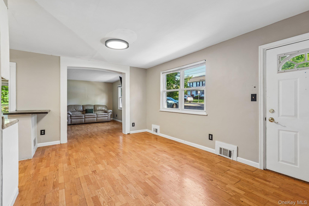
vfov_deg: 73.7
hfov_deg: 96.7
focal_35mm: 16
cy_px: 103
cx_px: 154
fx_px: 137
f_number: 5.6
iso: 400
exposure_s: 1/25
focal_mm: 16
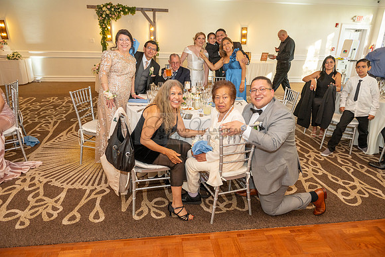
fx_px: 257
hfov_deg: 73.7
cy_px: 128
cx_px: 192
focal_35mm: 24
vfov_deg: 53.2
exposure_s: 1/125
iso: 800
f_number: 3.5
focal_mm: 24
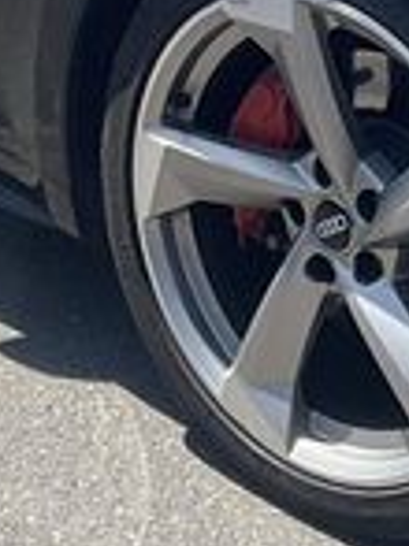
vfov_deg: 12.0
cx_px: 297
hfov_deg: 9.4
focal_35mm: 158
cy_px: -253
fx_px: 2493
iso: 25
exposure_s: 1/719
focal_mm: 3
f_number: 1.8
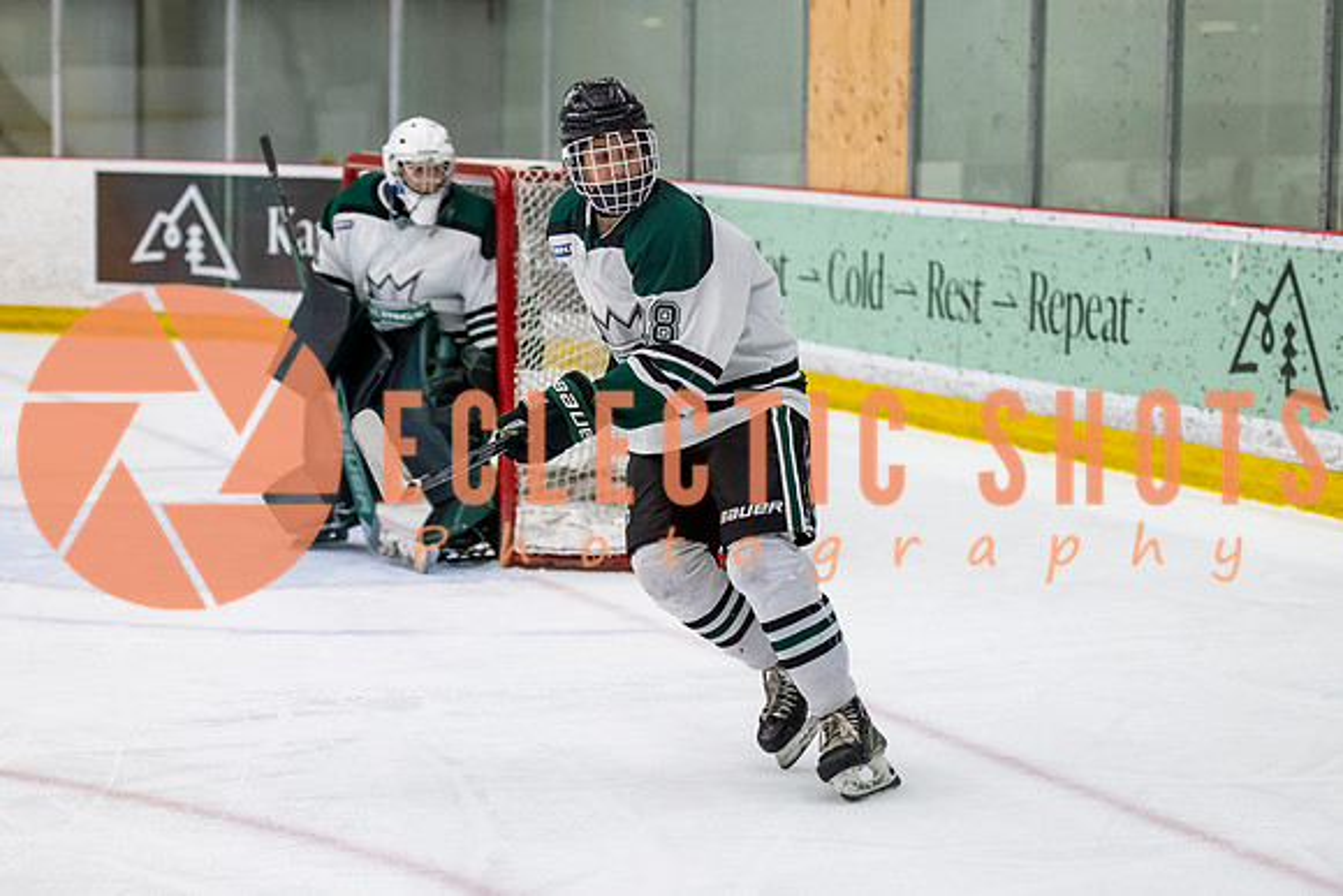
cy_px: 474
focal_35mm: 110
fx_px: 4098
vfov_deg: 12.5
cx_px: 656
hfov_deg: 18.6
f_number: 3.2
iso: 2000
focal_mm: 80
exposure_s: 1/640
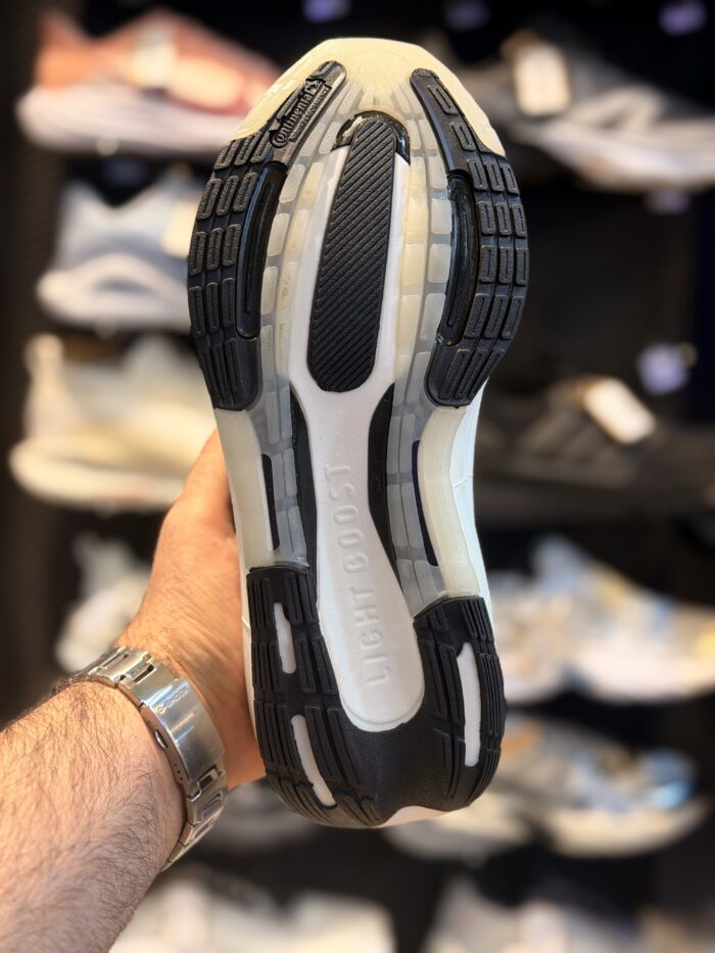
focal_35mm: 48
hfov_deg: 30.3
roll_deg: -0.7
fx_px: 1322
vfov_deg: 39.7
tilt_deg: -11.3
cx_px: 358
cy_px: 476
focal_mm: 6.76
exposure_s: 1/100
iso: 80
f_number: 1.78
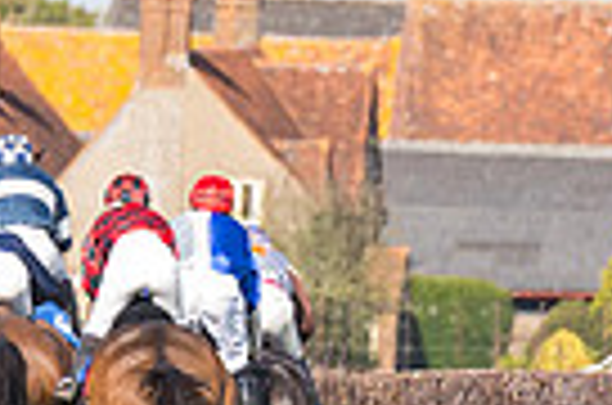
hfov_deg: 1.3
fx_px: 26272
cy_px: 391
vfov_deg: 0.9
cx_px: -1
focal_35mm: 1549
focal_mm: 200
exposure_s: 1/1600
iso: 400
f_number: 4
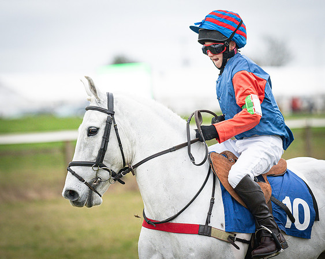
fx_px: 2187
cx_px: 162
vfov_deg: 6.8
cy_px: 130
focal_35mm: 227
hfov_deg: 8.5
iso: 640
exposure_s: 1/1150
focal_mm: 135
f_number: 2.2
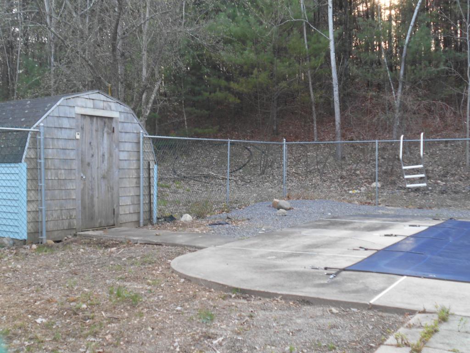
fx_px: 502
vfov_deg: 38.7
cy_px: 176
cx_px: 235
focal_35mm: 37
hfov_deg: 50.1
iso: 80
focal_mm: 6.7
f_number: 3.9
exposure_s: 1/40
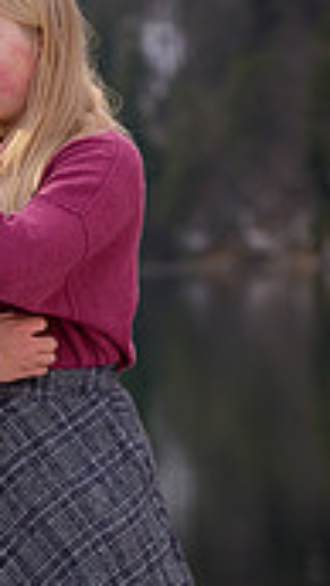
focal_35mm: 287
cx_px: 5
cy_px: 487
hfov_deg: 4.2
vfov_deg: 7.5
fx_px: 4456
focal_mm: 105
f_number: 4
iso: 250
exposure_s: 1/320
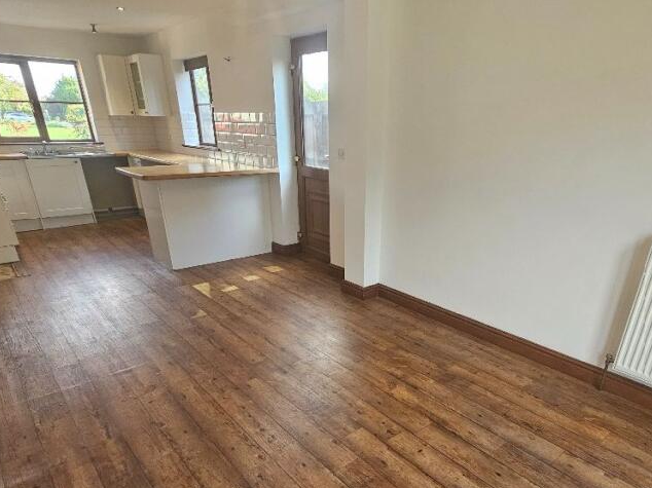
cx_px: 363
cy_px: 344
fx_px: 395
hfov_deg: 78.7
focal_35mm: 21
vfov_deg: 61.1
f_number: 2.2
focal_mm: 2.2
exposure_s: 1/50
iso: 100
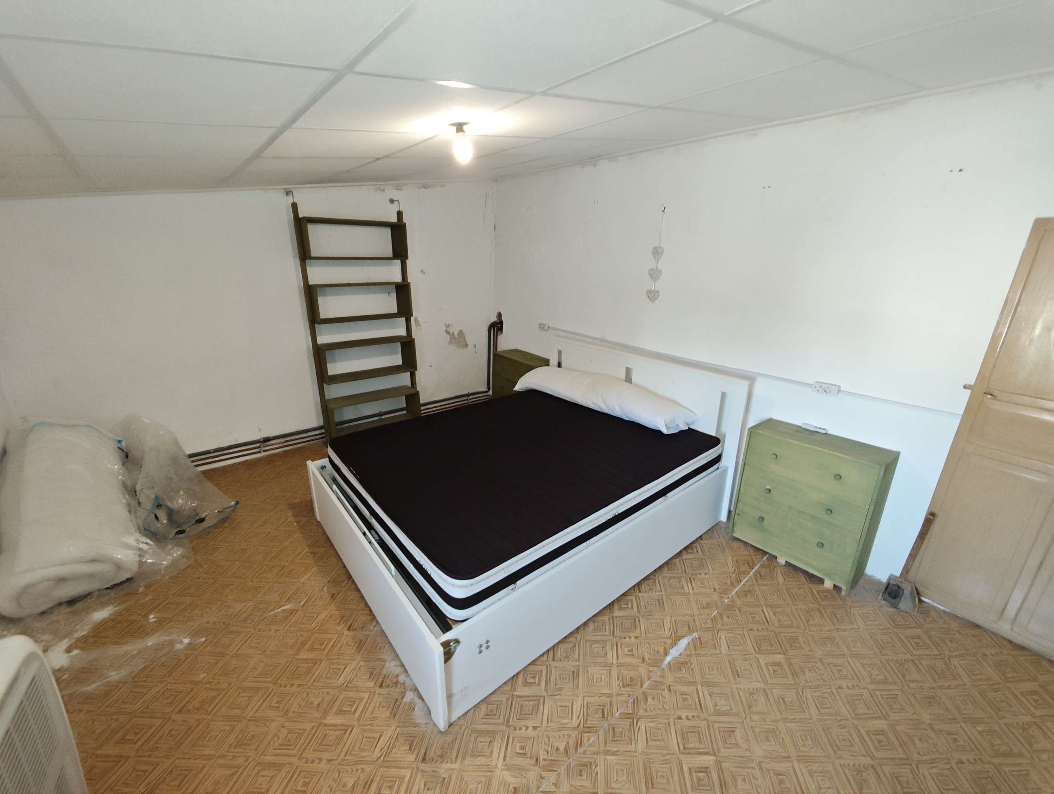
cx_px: 527
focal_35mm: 14
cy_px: 397
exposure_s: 1/33.3
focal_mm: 2.16
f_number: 2.2
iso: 1000
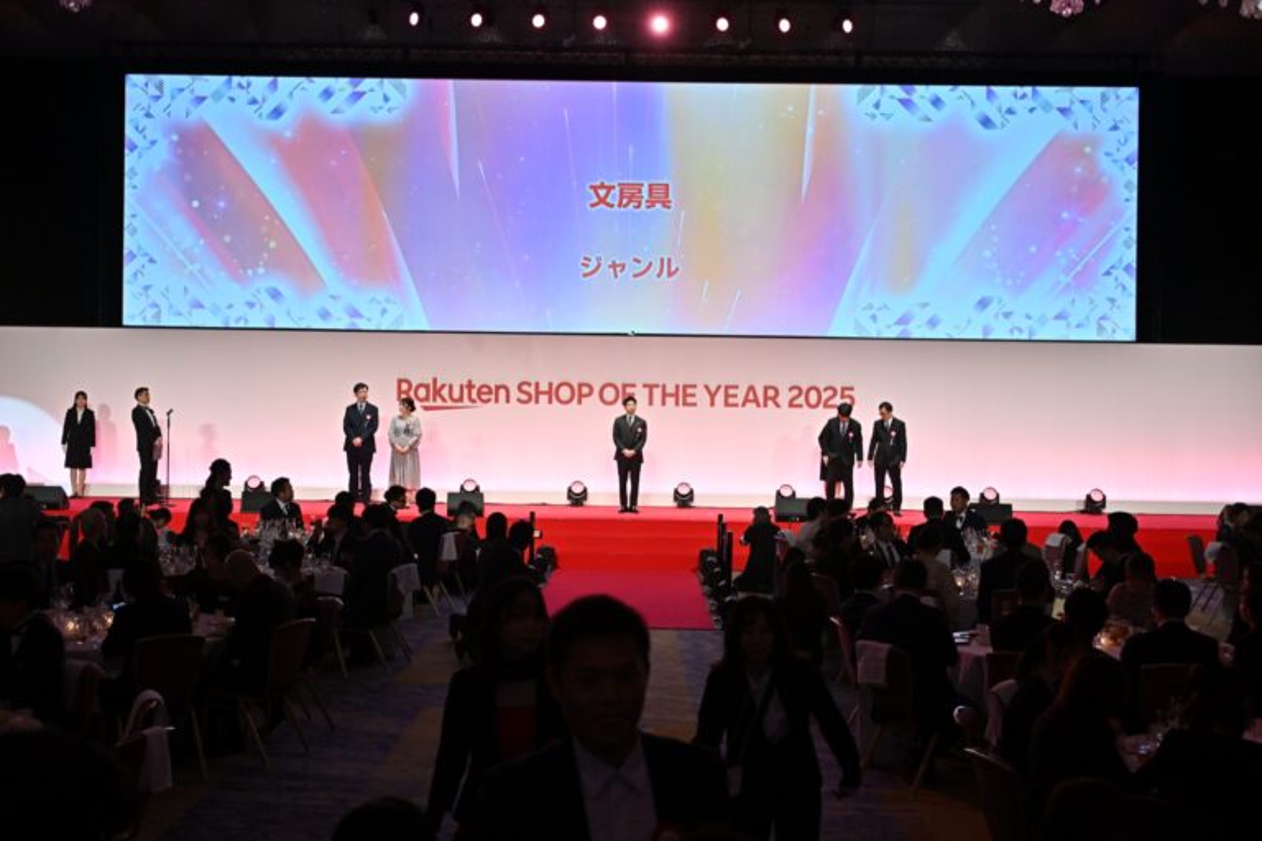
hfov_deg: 43.6
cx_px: 631
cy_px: 420
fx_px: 1577
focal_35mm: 45
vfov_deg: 29.9
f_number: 5.6
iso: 1250
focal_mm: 45
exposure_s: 1/160
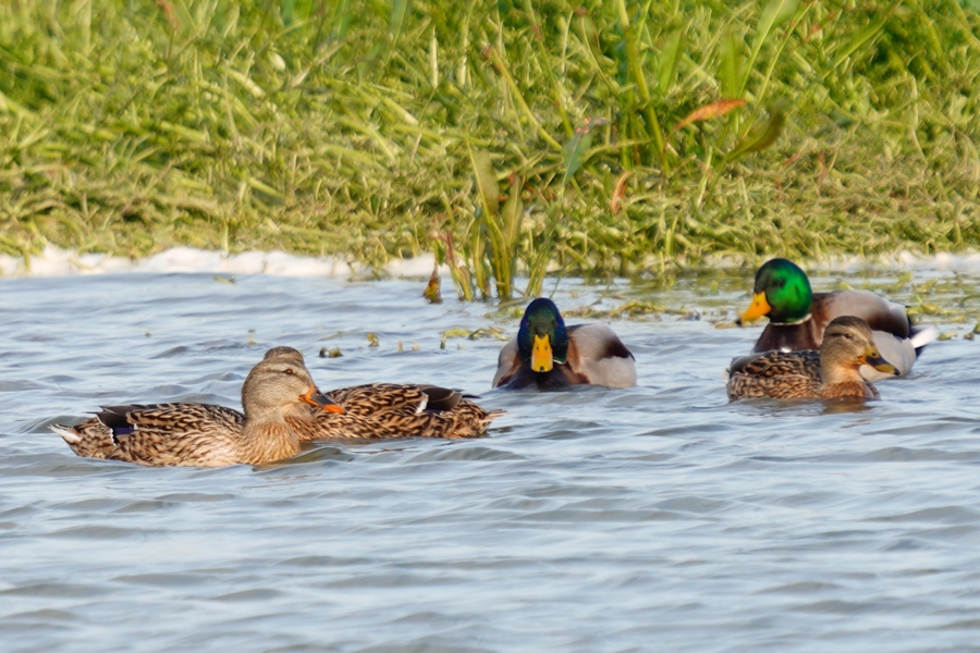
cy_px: 326
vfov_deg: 2.3
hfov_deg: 3.4
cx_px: 490
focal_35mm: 600
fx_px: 16332
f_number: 6.3
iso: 80
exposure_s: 1/125
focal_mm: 600
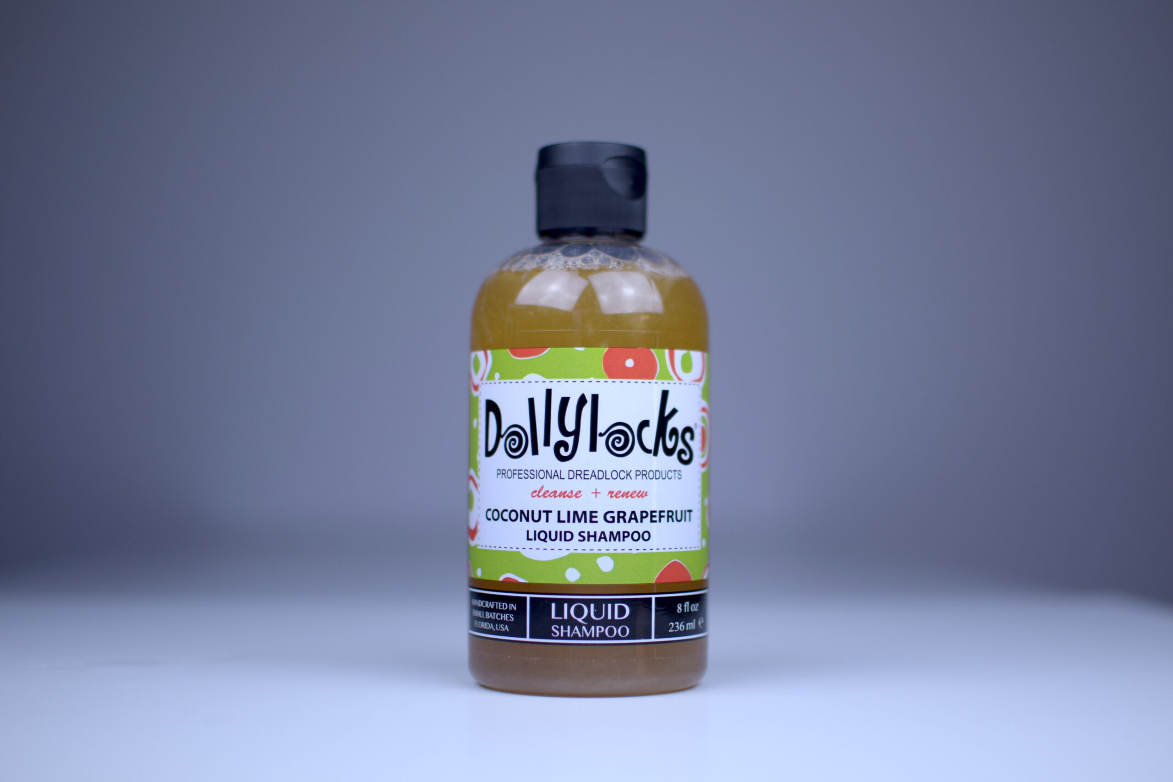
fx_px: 1711
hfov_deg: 37.8
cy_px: 391
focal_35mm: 52
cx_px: 586
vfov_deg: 25.8
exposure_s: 1/400
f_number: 1.8
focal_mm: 35
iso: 100
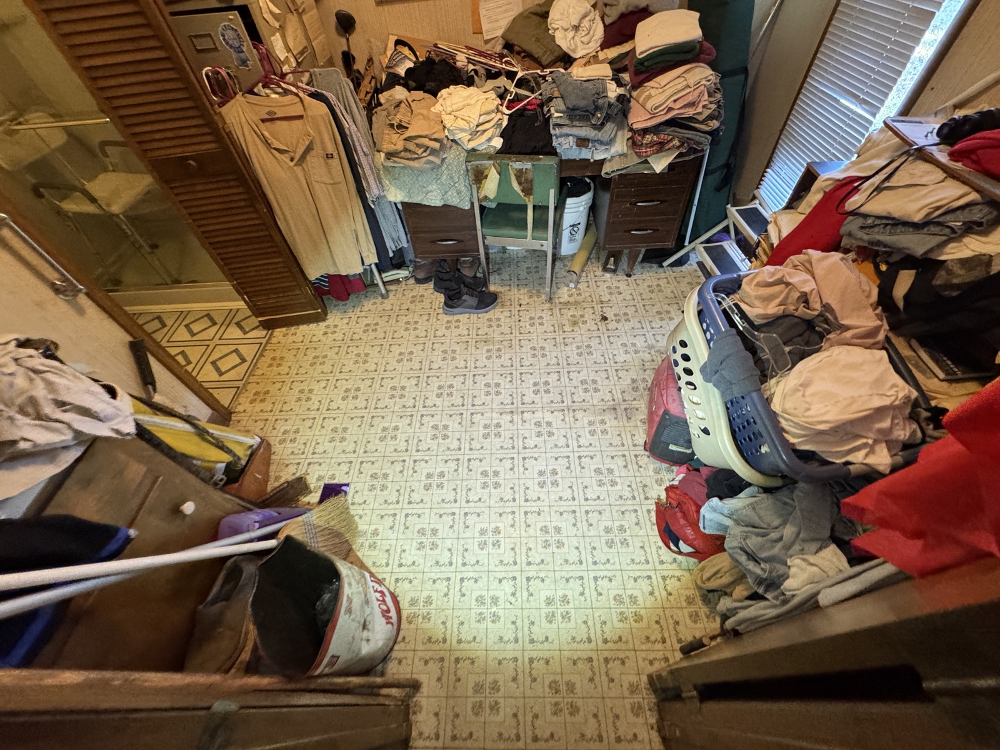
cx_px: 500
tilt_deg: -54.6
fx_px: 404
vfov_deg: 85.7
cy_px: 375
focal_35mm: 14
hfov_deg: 102.1
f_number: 2.2
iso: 400
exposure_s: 1/49
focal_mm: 2.22
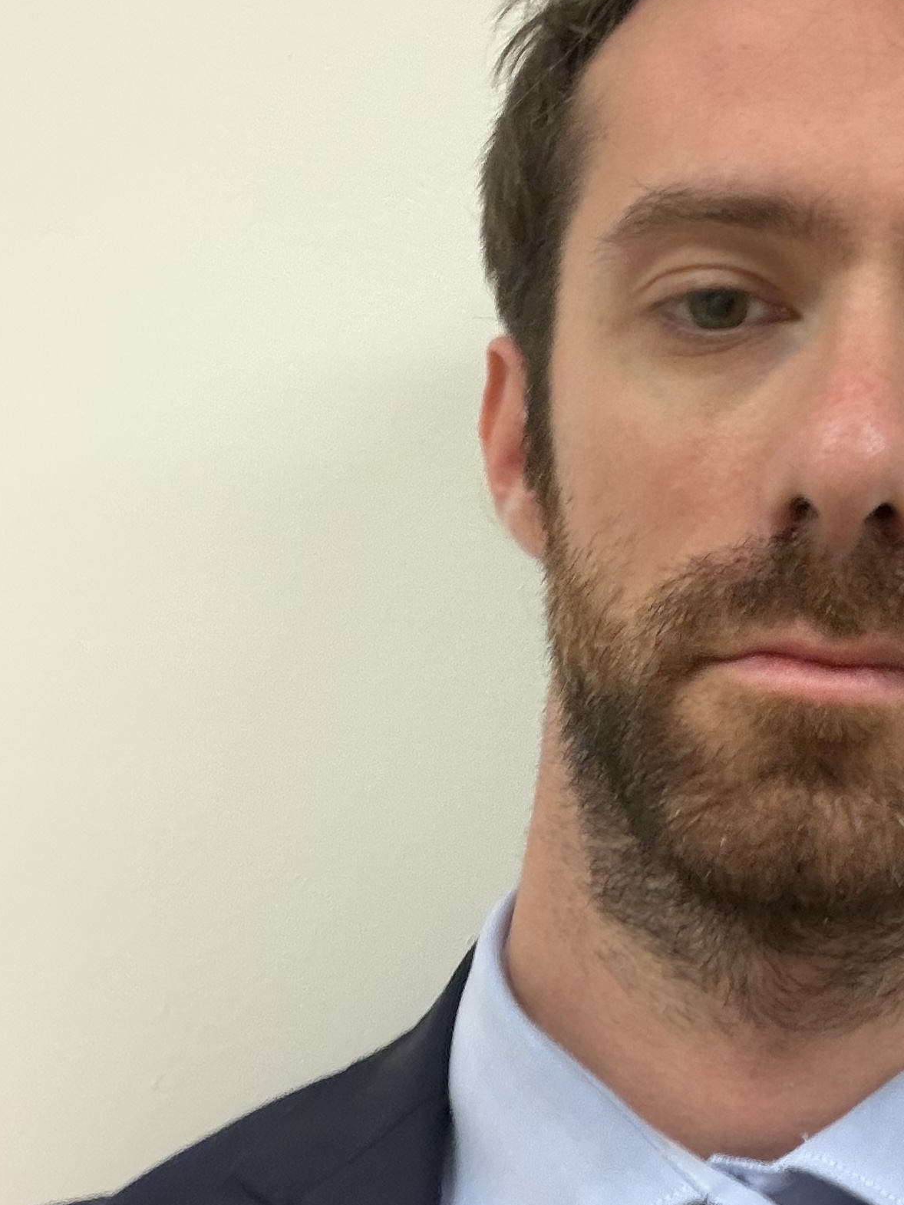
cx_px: 835
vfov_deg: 32.7
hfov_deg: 24.0
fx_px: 2054
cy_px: 541
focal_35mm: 59
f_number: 1.9
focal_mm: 2.71
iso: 200
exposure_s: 1/33
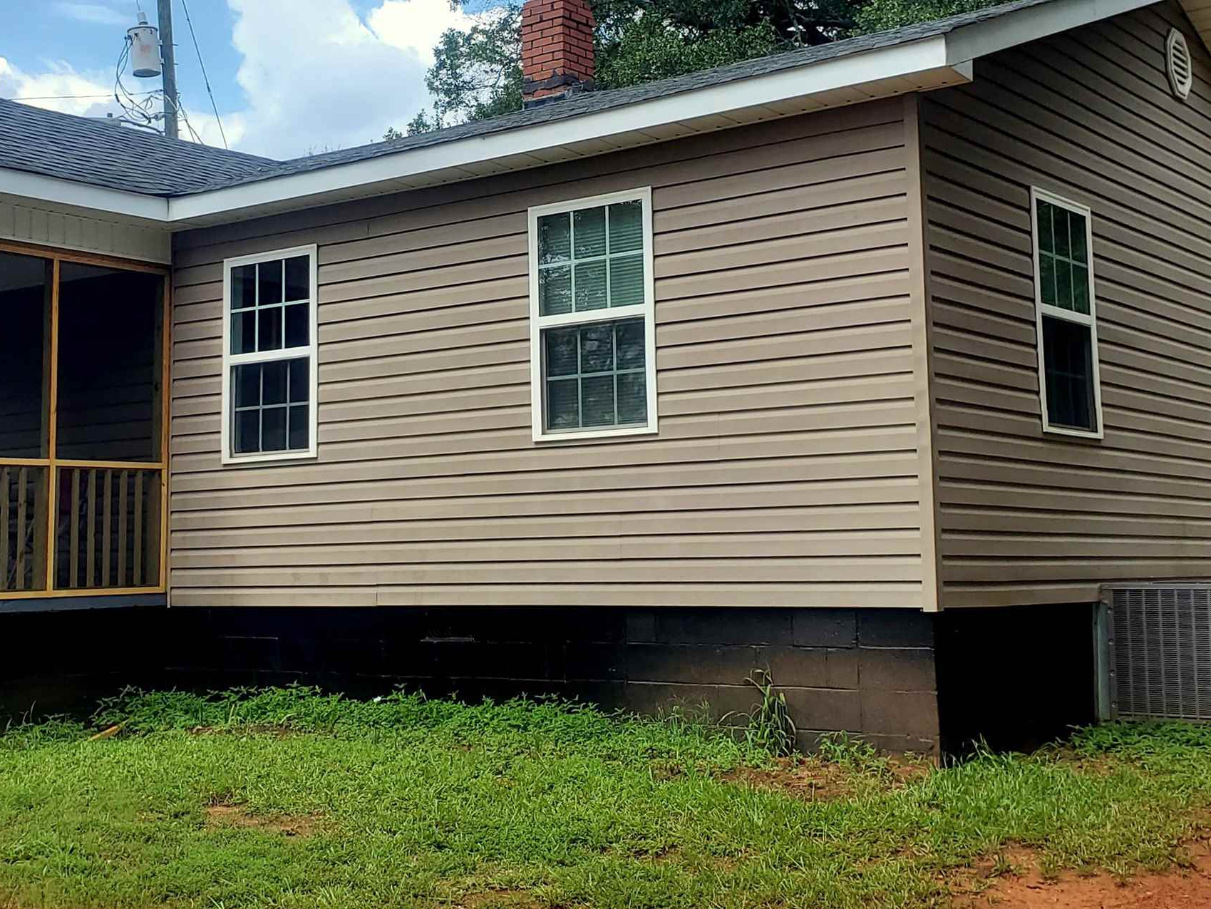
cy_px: 422
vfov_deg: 30.9
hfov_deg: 40.3
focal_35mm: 47
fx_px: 1645
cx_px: 498
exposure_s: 1/1538
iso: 50
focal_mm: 4.3
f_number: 2.4
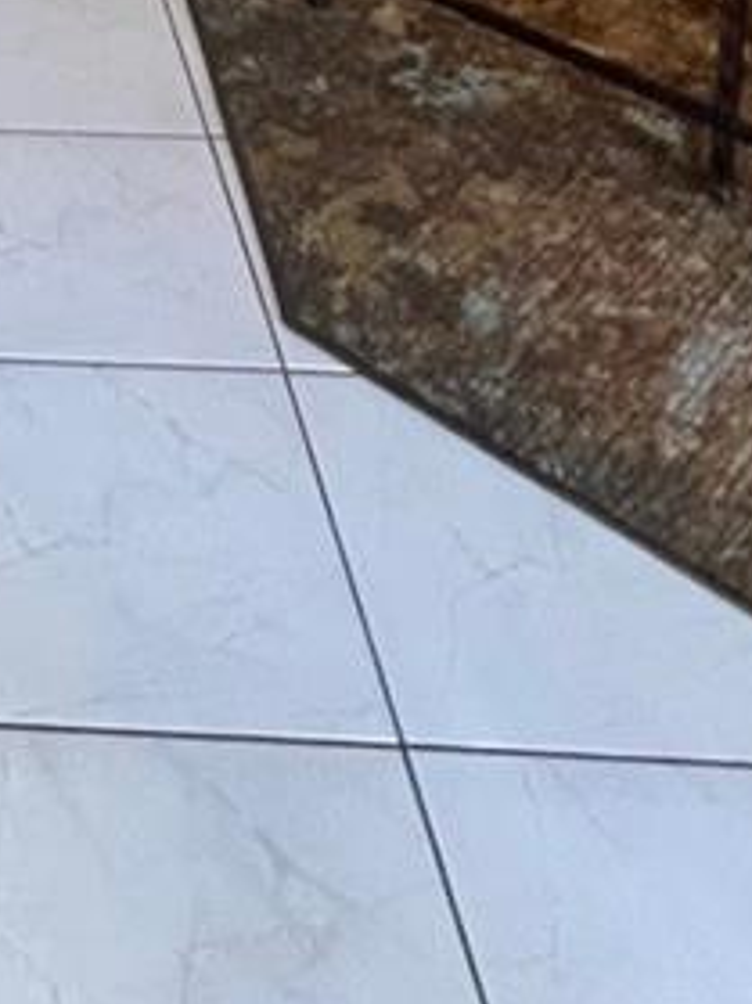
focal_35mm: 56
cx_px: -223
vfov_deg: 23.2
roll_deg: +1.7
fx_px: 1623
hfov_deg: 23.2
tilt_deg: -3.8
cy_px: -687
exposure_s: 1/60
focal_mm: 1.57
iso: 400
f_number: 1.8
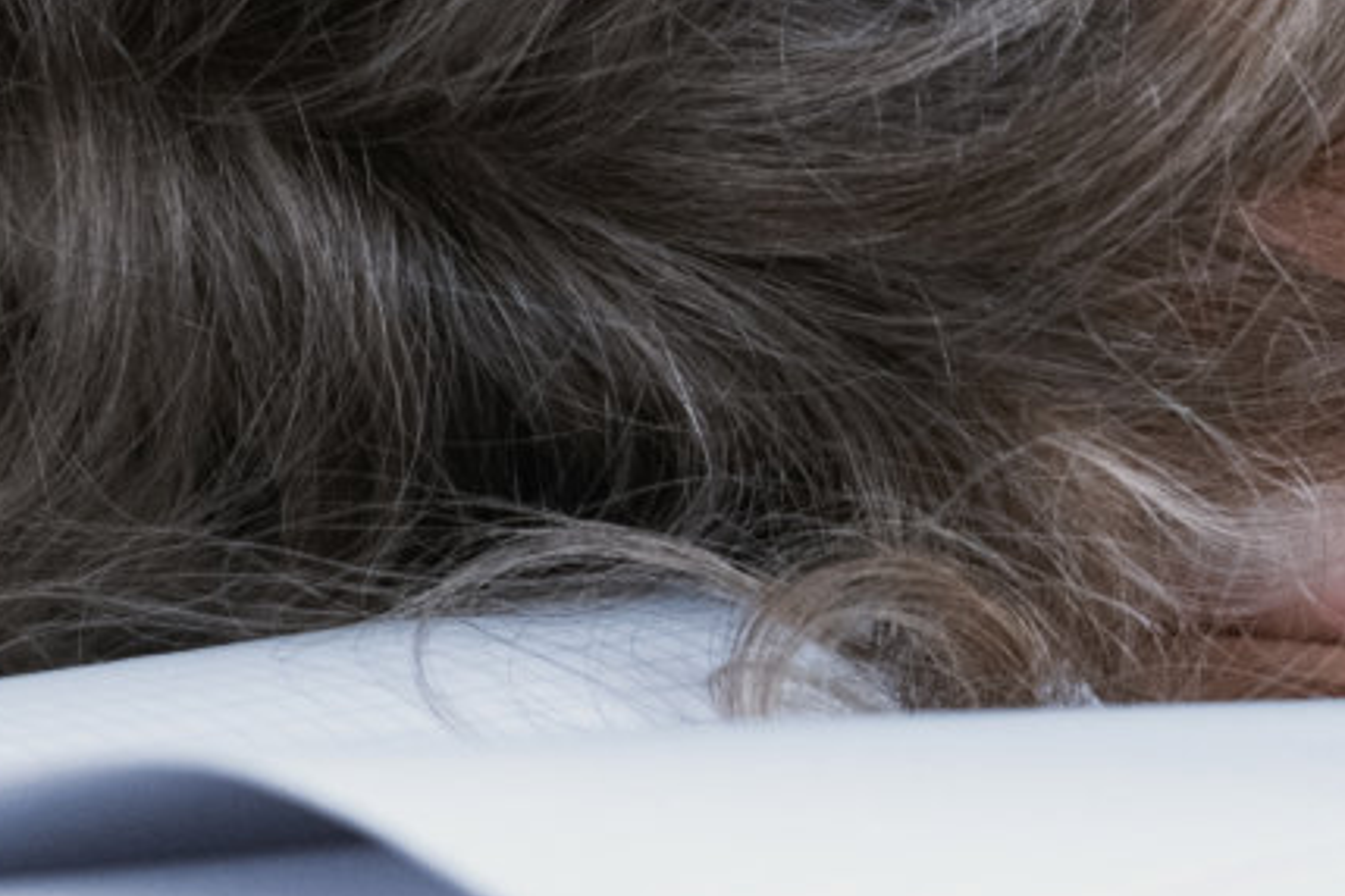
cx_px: 2185
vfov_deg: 4.6
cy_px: 182
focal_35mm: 297
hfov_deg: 6.8
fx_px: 11095
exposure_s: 1/250
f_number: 4
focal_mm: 55
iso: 1000
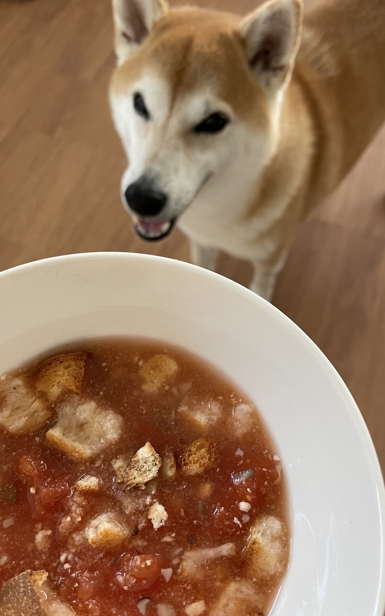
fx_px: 470
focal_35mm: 28
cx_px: 189
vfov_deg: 66.5
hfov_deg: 44.5
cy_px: 312
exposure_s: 1/82
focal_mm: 4.2
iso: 125
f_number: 1.6
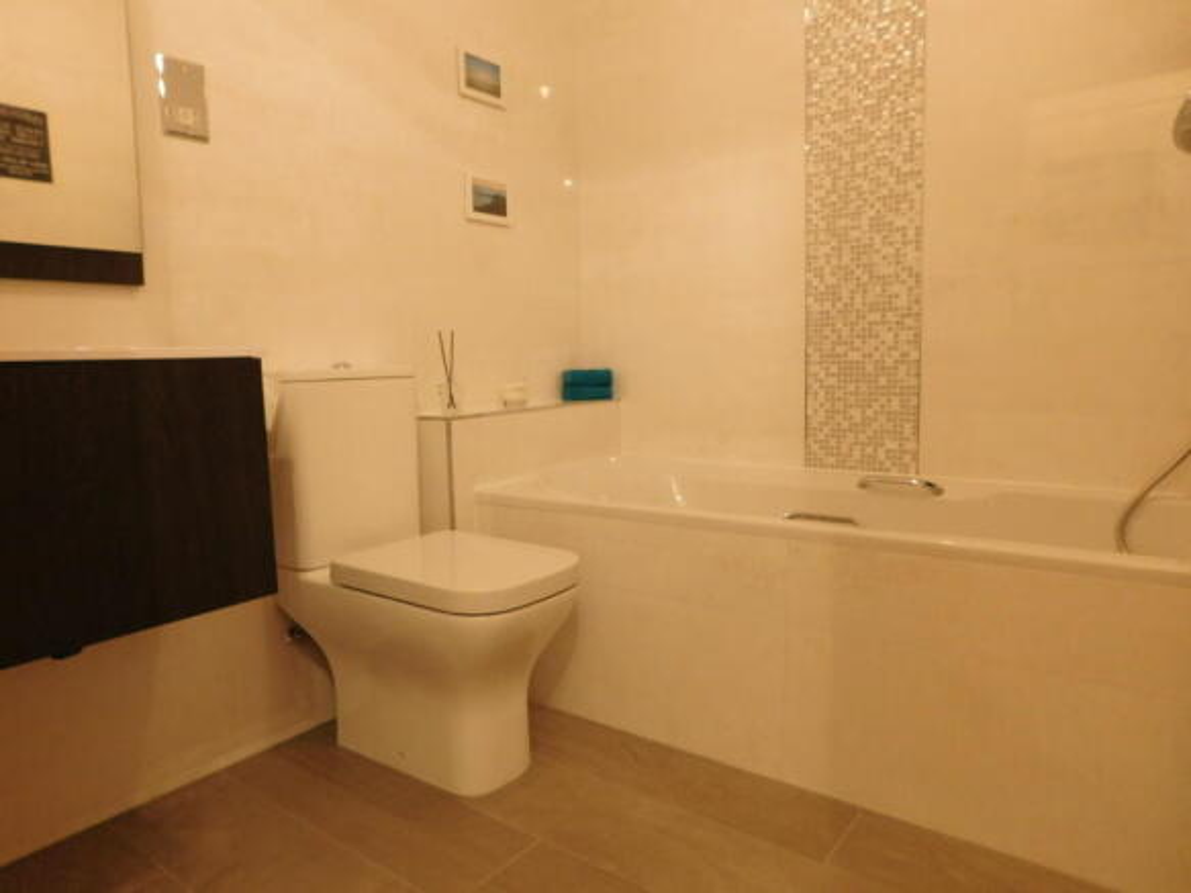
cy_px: 446
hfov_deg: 73.9
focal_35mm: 23
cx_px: 596
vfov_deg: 58.9
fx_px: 791
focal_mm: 4
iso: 400
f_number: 3
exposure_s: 1/20
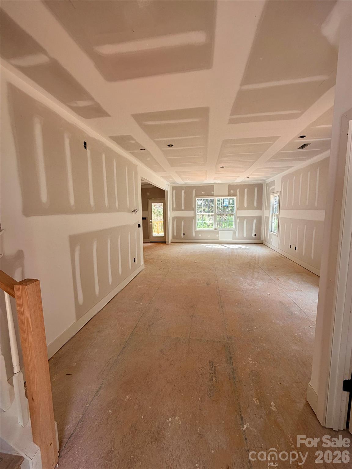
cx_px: 176
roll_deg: +0.9
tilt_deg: -6.6
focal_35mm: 14
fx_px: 190
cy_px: 234
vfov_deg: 102.1
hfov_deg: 85.7
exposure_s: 1/121
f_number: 2.2
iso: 64
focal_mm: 2.22
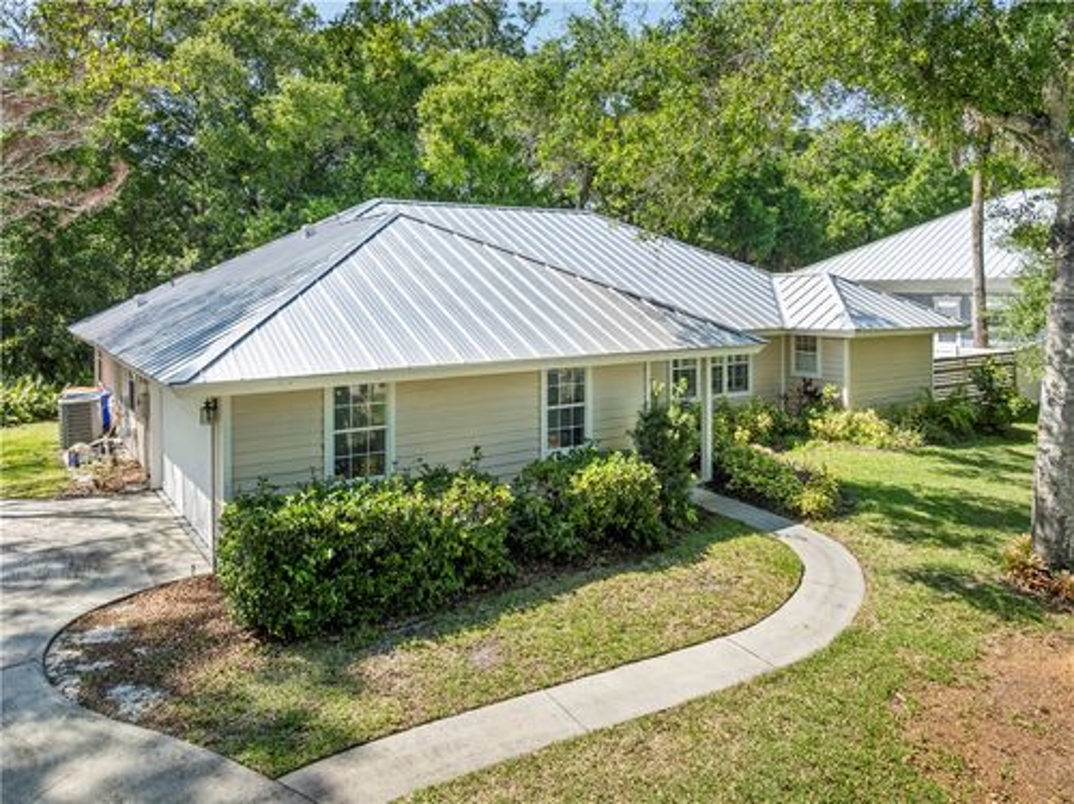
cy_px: 402
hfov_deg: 71.6
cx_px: 537
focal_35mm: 24
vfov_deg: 56.7
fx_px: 744
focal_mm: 12.29
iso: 180
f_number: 2.8
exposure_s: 1/1250
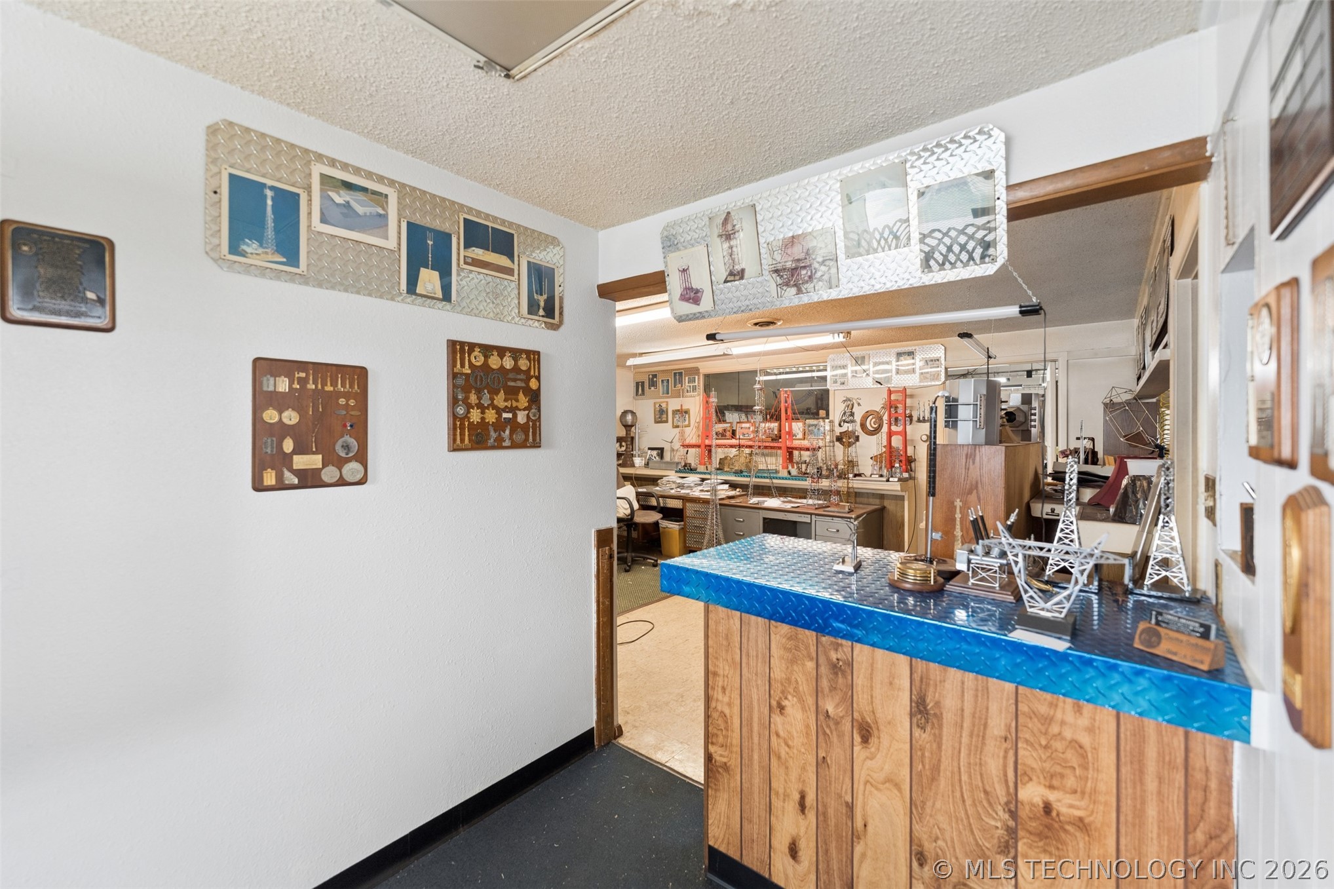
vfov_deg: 81.2
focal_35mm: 14
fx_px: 519
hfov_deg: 104.3
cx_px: 667
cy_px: 444
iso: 400
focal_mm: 14
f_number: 2.8
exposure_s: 1/200
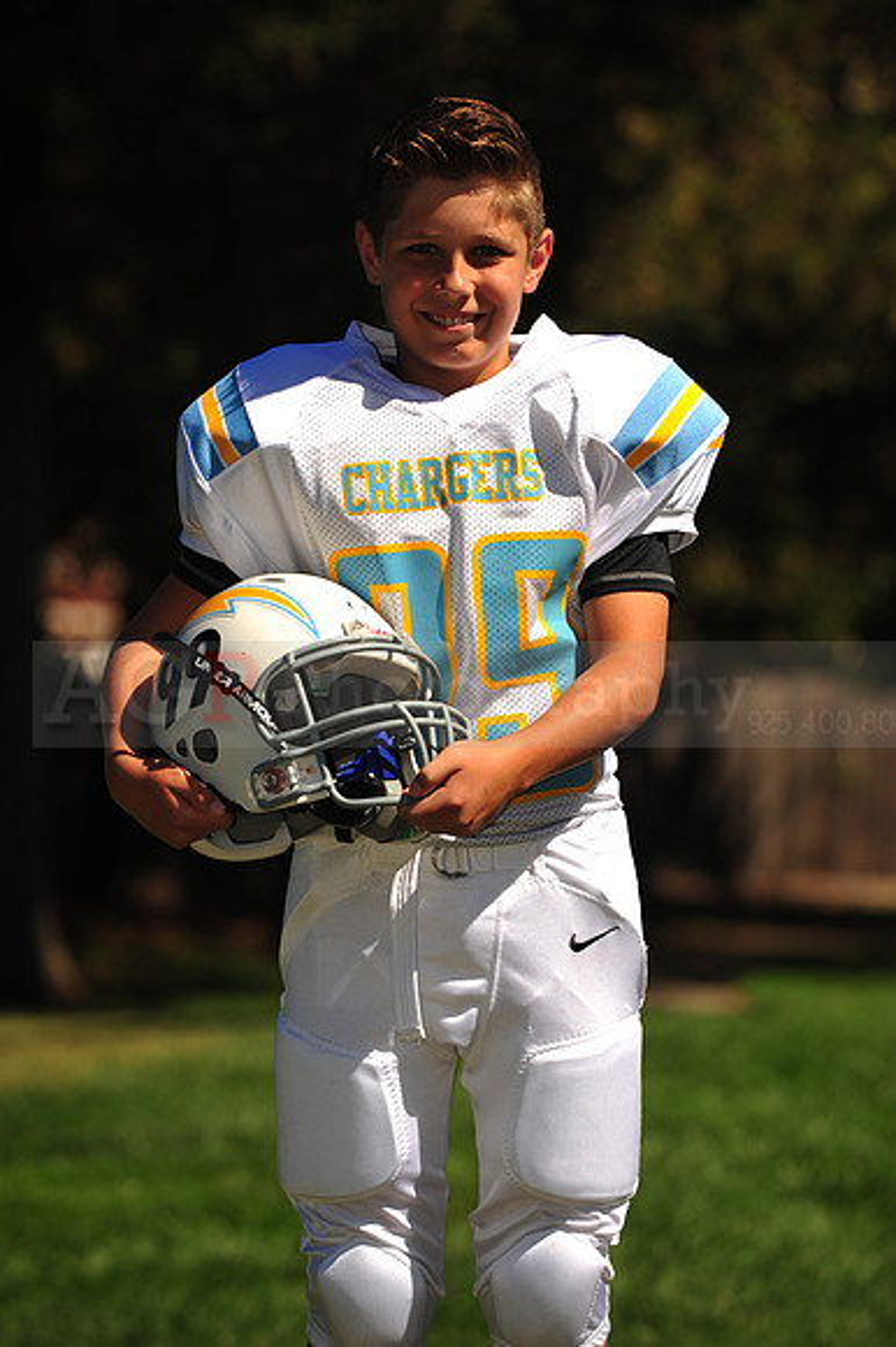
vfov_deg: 11.4
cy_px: 674
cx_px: 448
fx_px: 6728
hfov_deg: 7.6
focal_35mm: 180
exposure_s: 1/1250
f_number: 5
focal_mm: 180
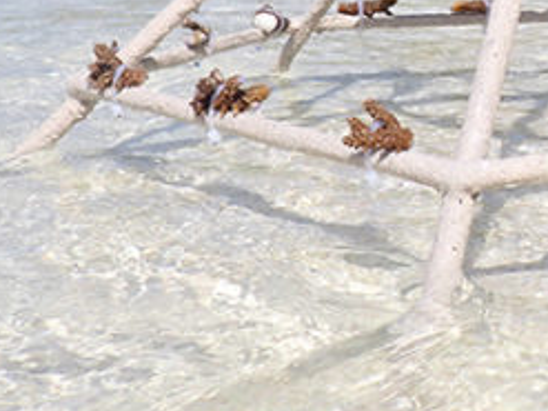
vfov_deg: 16.9
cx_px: 555
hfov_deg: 22.4
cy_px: -61
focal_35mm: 84
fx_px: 1329
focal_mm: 4.5
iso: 100
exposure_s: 1/320
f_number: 8
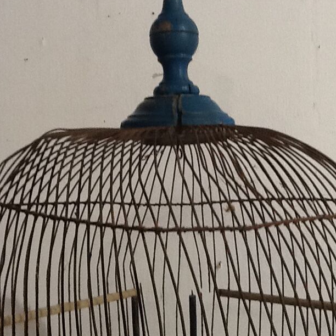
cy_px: 115
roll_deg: +0.4
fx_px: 670
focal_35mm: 61
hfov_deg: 28.1
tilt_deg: +5.9
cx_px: 193
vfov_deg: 28.0
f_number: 2.4
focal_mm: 2.03
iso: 80
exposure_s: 1/33
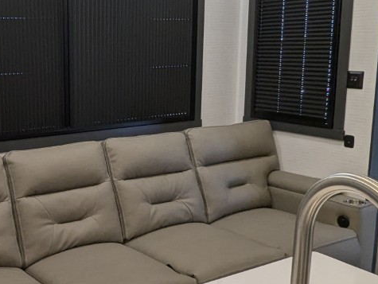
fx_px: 514
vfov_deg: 30.9
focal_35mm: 47
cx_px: 62
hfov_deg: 38.5
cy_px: 136
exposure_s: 1/120
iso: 150
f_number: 2.2
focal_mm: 2.35
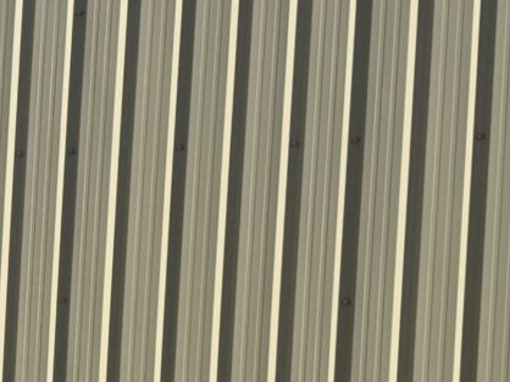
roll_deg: -1.7
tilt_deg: -1.5
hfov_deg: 12.4
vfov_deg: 9.9
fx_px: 2165
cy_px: 452
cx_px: -390
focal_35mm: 147
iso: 80
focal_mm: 6.76
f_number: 1.78
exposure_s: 1/5714
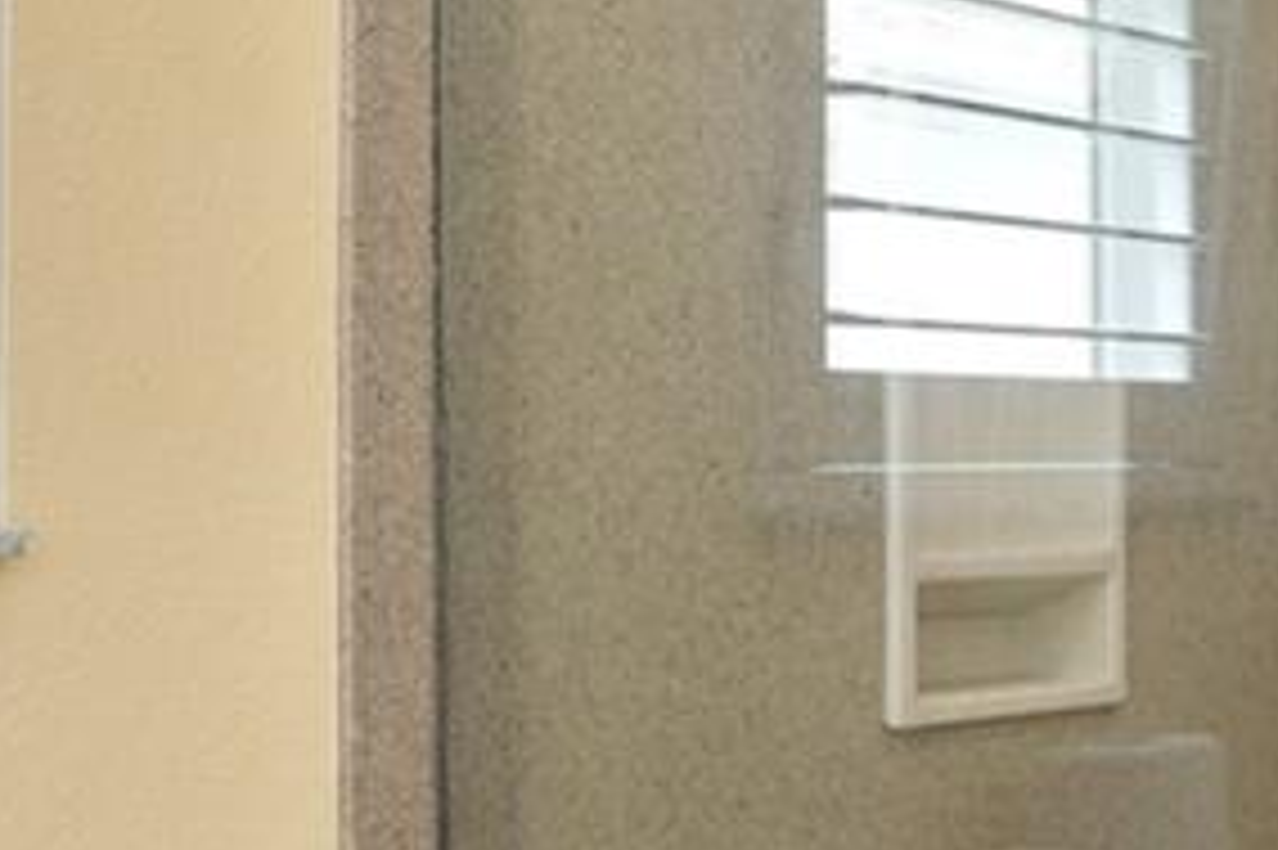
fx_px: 2923
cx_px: 1530
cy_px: 522
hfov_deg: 22.7
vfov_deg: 16.5
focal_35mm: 82
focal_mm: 14.6
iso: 400
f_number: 7.1
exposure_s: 1/5
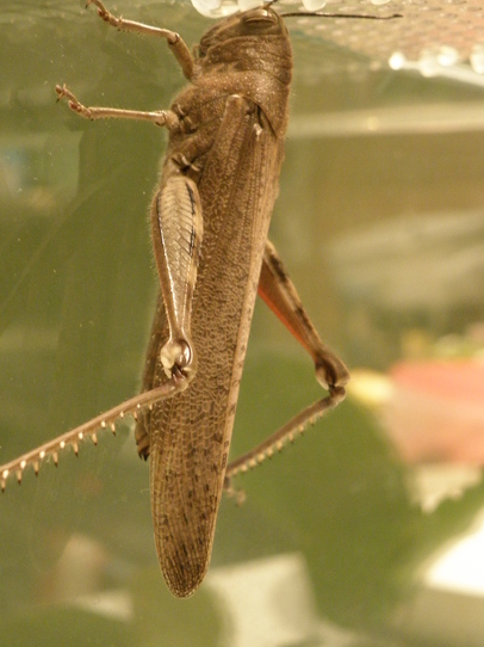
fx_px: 1213
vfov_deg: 29.8
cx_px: 261
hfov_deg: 22.6
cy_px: 343
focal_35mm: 65
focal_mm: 9.77
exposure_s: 1/4
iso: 400
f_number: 3.5
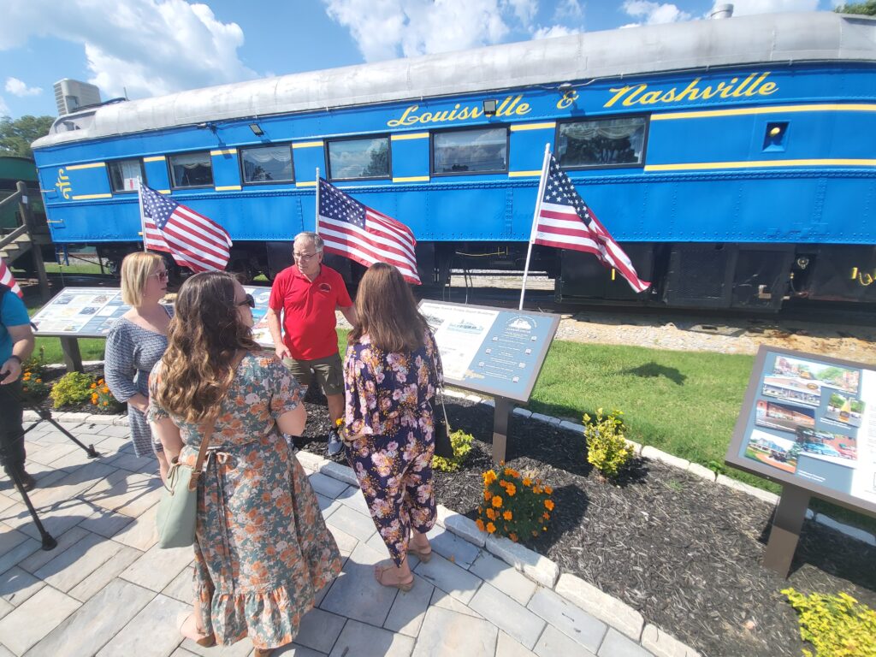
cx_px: 438
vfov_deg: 89.9
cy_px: 328
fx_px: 329
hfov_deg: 106.2
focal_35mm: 13
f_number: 2.2
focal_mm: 1.74
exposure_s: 1/904
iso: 32
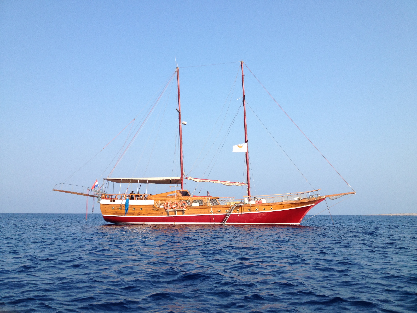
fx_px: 422
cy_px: 156
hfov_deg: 52.6
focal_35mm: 35
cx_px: 208
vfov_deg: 40.7
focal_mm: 4.28
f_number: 2.4
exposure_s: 1/1416
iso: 50
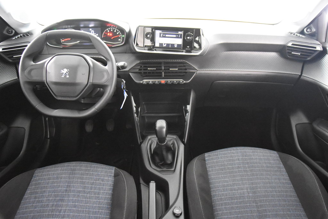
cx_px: 164
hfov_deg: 61.9
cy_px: 110
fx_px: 273
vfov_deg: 43.6
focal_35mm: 30
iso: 10000
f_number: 2.8
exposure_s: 1/30
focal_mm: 20
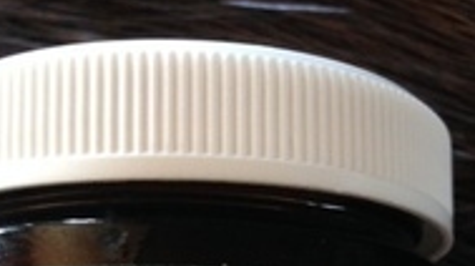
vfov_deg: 14.5
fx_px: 957
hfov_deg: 27.9
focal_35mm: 76
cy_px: 432
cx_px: 224
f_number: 2.4
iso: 200
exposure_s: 1/20
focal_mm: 4.12
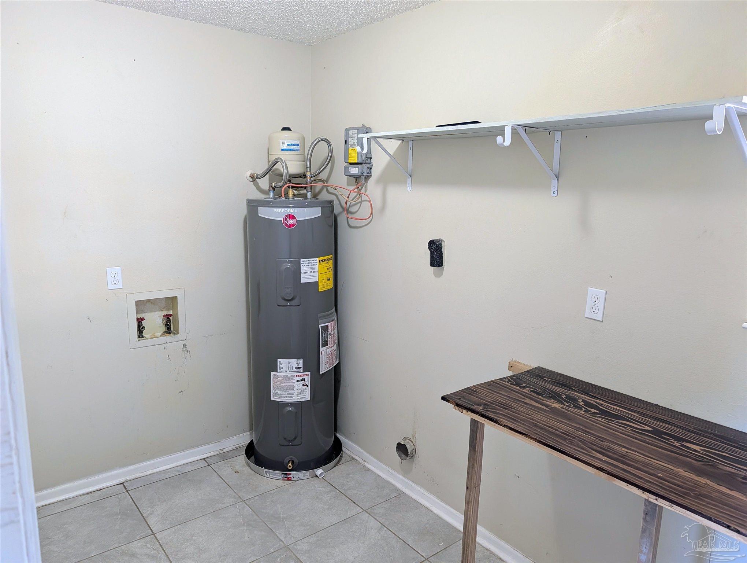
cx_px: 374
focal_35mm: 24
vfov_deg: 56.9
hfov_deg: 71.5
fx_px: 519
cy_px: 282
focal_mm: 6.9
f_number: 1.68
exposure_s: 1/120
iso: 701
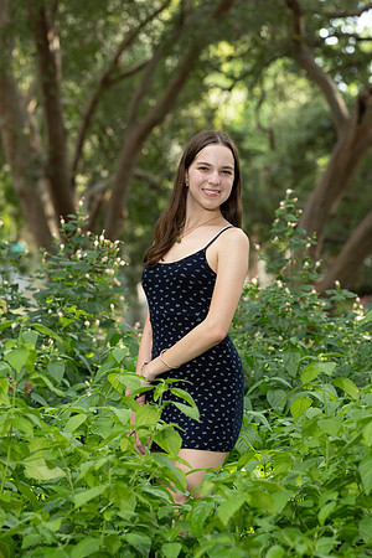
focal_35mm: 200
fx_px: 3100
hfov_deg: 6.9
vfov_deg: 10.3
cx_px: 186
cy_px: 279
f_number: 8
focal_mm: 200
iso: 1000
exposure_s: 1/200
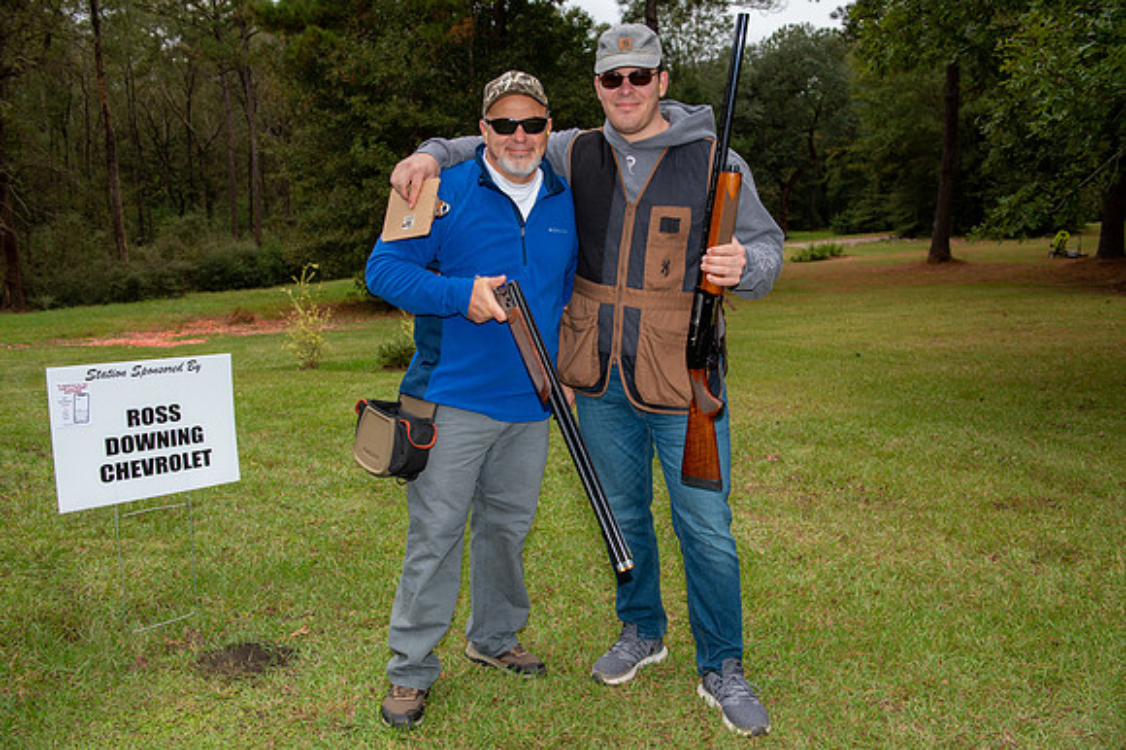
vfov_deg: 41.1
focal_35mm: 32
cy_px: 375
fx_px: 1000
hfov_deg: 58.7
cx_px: 563
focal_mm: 32
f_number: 5.6
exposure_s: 1/160
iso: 320
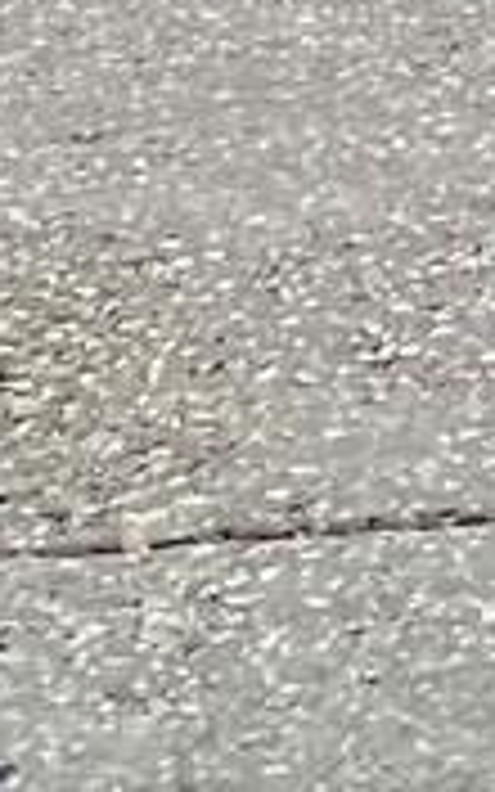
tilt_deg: +0.5
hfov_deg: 4.9
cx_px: 1598
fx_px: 5418
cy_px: -1472
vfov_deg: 7.5
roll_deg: -0.1
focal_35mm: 251
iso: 32
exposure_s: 1/2053
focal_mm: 4.2
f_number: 1.6
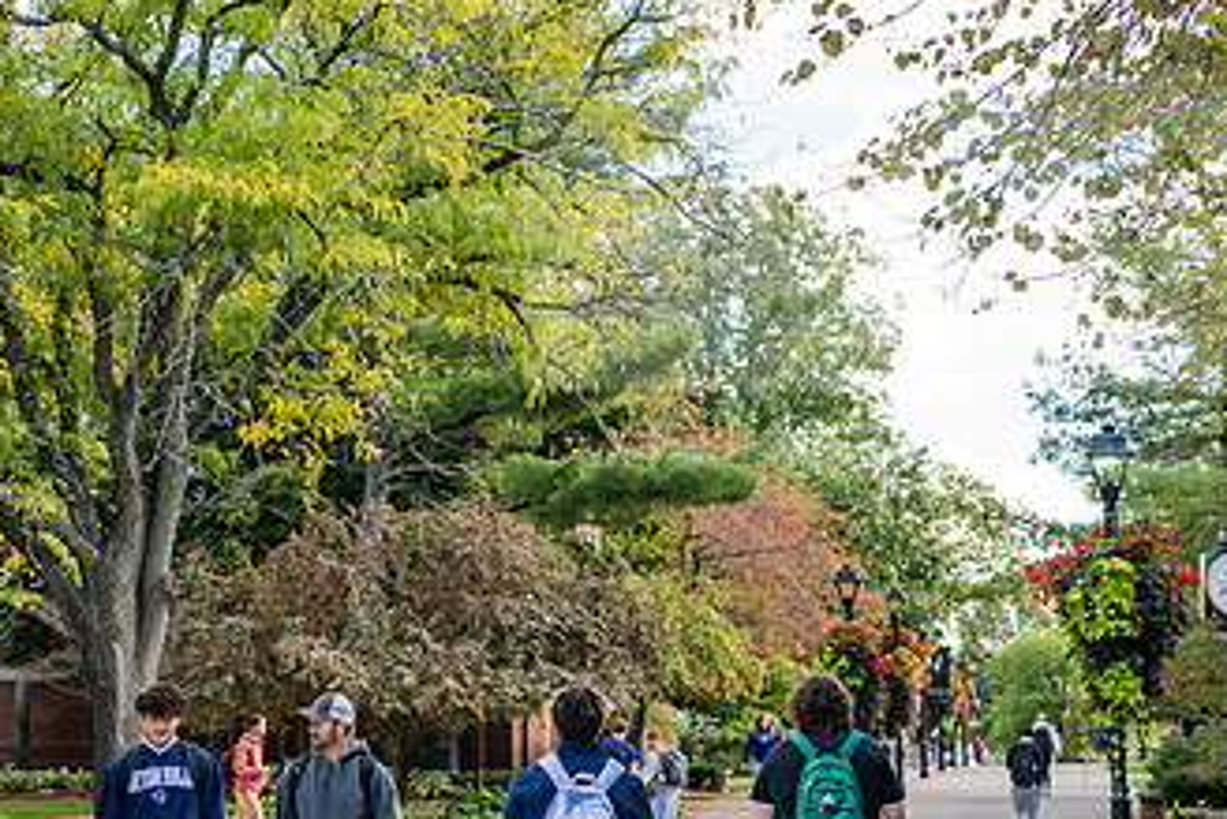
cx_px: 411
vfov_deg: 14.9
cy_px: 529
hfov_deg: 22.0
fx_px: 3137
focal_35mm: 92
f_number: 4
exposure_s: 1/320
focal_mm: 52
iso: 200
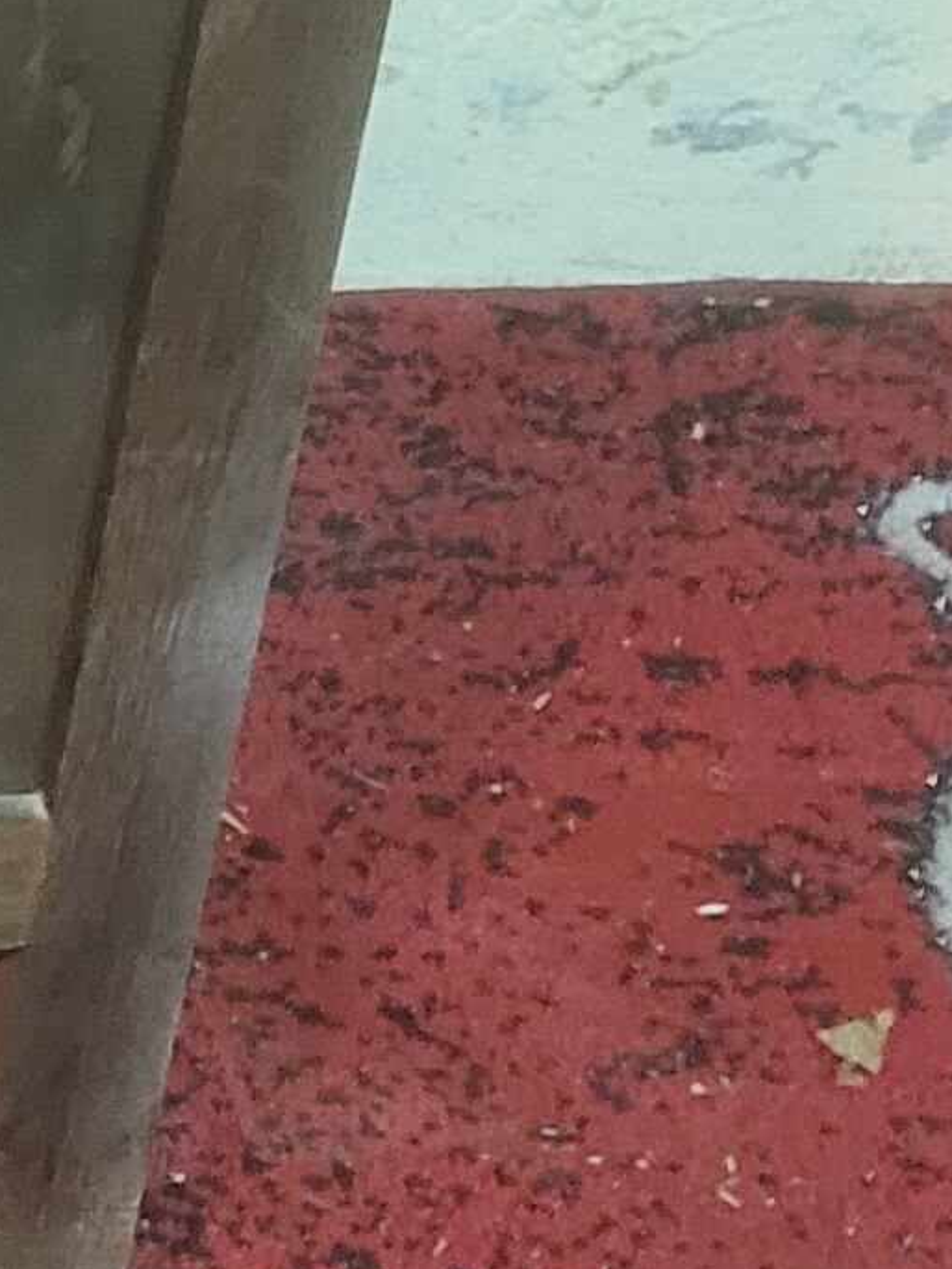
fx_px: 5609
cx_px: -1508
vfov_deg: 12.8
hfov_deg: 8.6
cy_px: 19
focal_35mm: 153
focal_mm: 5.4
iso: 640
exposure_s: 1/50
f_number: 1.8
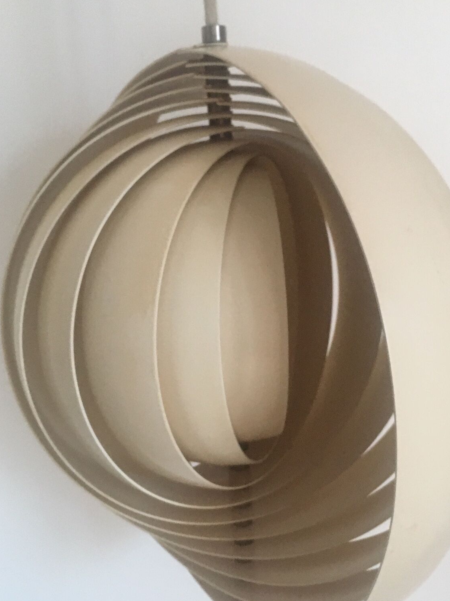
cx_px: 268
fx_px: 676
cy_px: 304
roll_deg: +3.0
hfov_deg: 36.7
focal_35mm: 39
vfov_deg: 47.9
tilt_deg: -14.1
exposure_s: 1/25
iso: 200
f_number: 2.2
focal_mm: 4.15
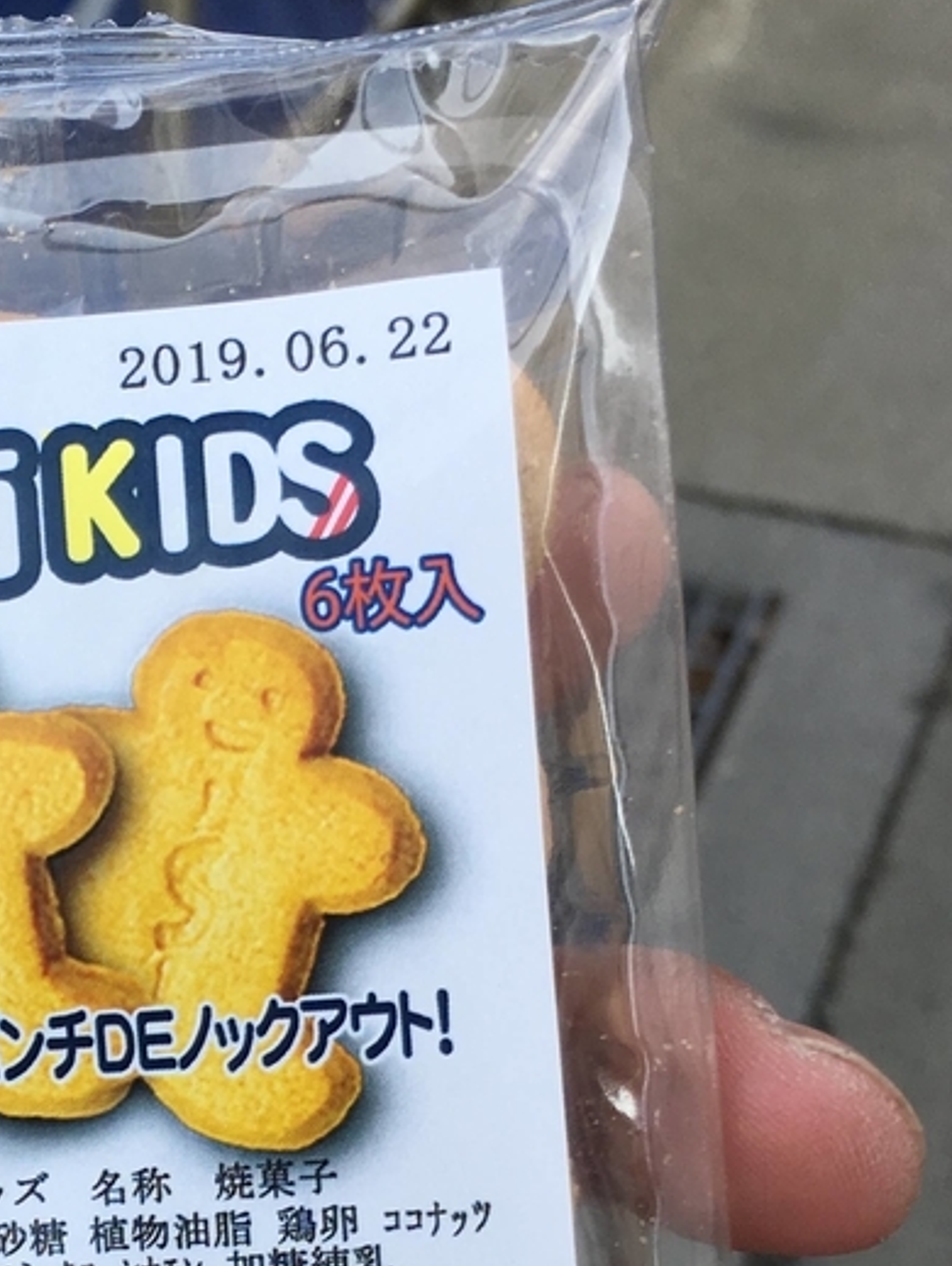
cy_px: 898
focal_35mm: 67
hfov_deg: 20.8
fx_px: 2454
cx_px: -127
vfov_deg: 28.6
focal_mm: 4.15
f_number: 2.2
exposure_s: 1/359
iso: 25
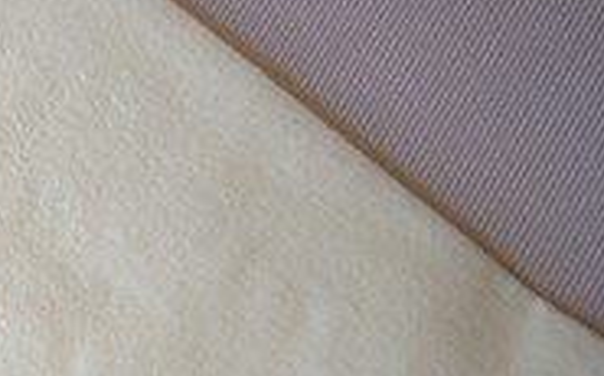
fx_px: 1841
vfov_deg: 11.5
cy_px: 392
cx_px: -245
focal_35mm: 112
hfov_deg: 17.2
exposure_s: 1/250
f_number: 2.8
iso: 500
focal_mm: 35
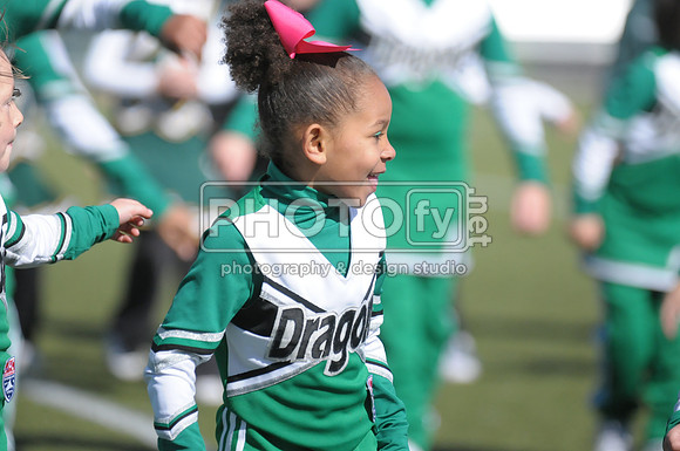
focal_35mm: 465
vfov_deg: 2.9
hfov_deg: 4.4
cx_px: 340
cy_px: 226
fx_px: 8771
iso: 1000
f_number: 4
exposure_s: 1/8000
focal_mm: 310
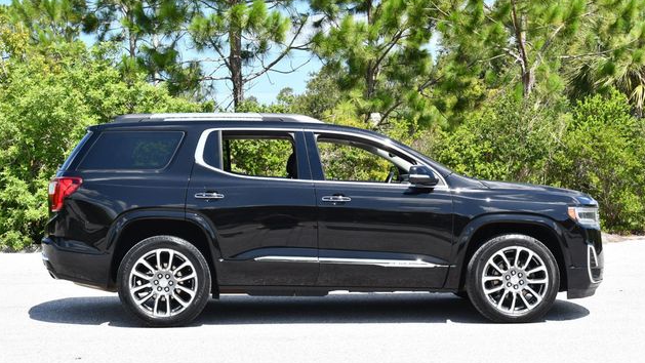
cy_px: 170
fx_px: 1095
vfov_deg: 18.8
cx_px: 319
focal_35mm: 64
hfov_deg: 32.8
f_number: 7.1
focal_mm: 30
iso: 200
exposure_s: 1/250
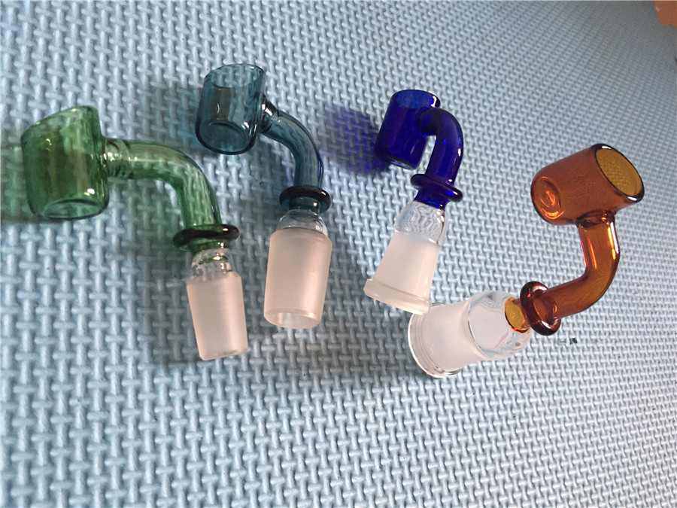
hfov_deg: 61.7
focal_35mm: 29
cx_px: 338
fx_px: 567
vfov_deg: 48.2
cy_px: 254
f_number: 2.2
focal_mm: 4.15
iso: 200
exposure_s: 1/33
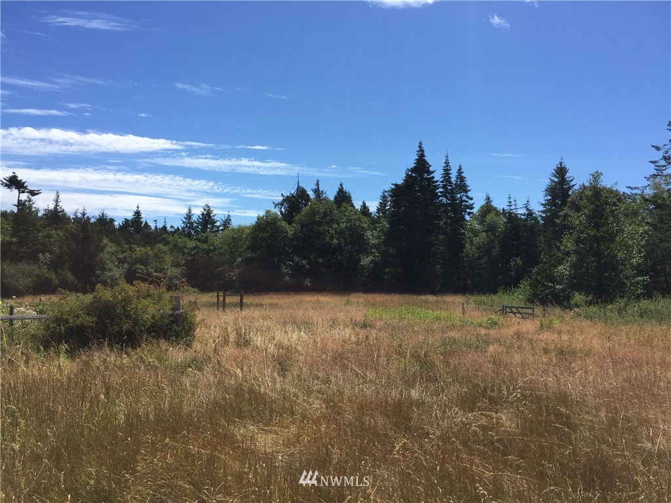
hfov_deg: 61.7
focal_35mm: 29
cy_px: 252
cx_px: 336
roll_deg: -1.8
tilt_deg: +3.9
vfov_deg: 48.2
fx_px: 562
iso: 32
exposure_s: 1/1883
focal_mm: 4.15
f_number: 2.2
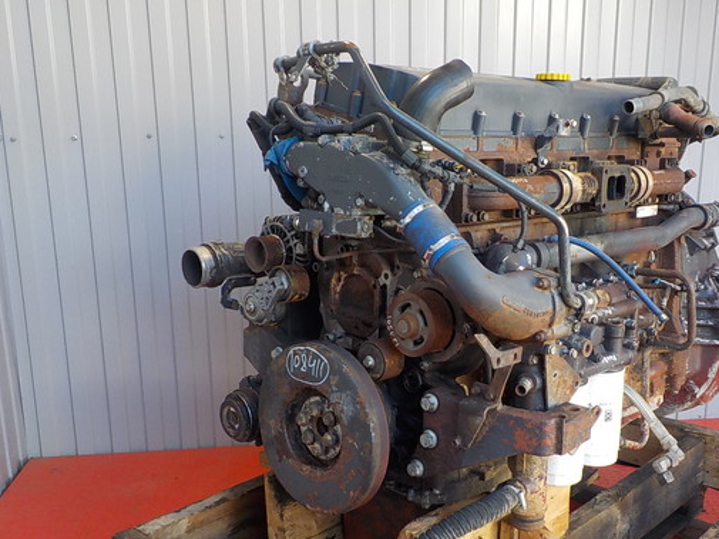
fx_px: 789
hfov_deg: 48.7
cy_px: 304
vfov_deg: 37.7
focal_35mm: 38
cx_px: 431
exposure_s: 1/30
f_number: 3.3
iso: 125
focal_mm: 4.1
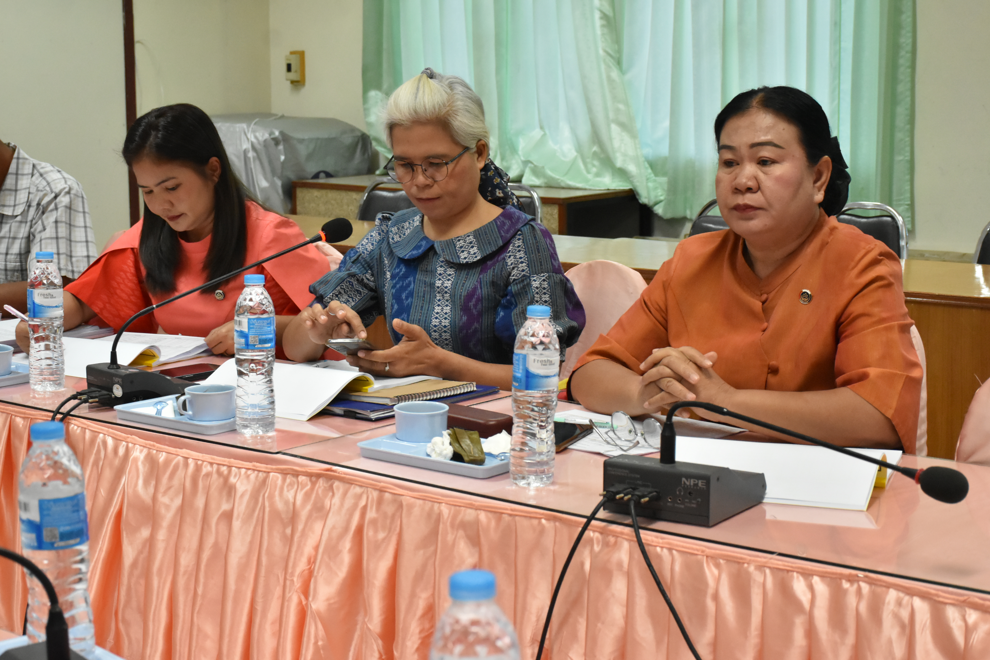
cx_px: 495
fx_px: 1732
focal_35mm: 63
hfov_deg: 31.9
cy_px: 330
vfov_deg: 21.6
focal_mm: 42
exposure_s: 1/160
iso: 3200
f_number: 6.3
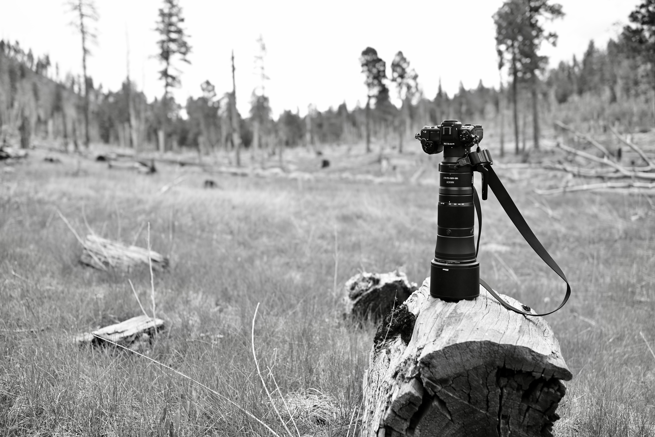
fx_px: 728
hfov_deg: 48.5
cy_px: 218
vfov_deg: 33.4
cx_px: 328
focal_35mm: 40
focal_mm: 40
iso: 100
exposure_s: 1/500
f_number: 3.2
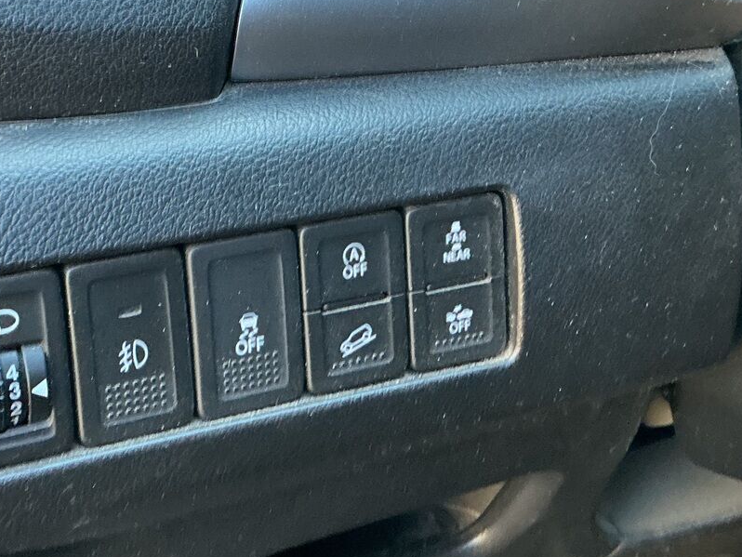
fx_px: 1329
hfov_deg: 31.0
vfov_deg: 23.5
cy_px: 153
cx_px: 274
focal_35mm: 62
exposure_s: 1/60
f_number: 1.8
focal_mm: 3
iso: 100
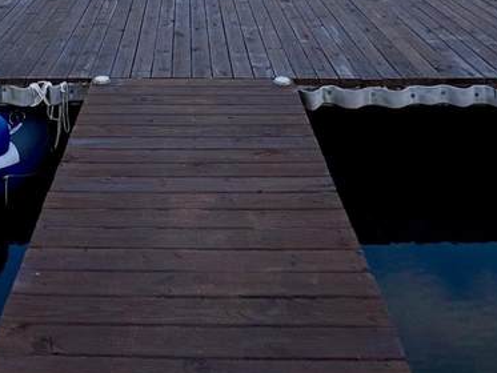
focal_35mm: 48
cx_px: 175
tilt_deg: +6.2
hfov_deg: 39.3
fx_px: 689
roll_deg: +0.7
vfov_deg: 22.2
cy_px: -249
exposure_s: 1/190
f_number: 2.2
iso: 40
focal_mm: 2.22
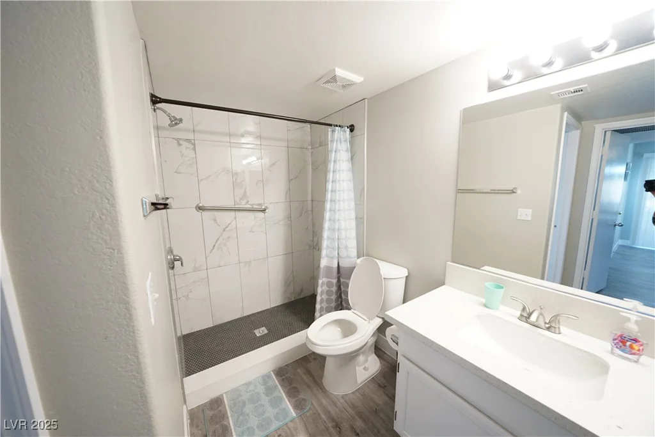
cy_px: 218
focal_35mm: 12
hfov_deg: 112.6
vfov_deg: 90.0
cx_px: 328
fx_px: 218
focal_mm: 12
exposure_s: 1/125
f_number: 7.1
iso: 5000
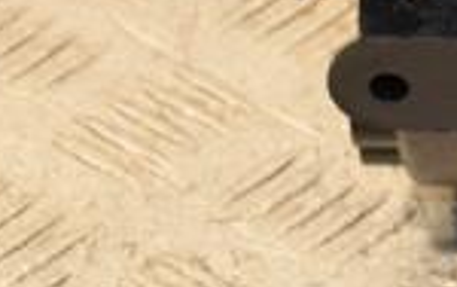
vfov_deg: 3.5
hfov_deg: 5.5
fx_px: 4736
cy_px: -116
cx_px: 771
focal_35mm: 380
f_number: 5.3
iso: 800
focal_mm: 62
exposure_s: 1/125
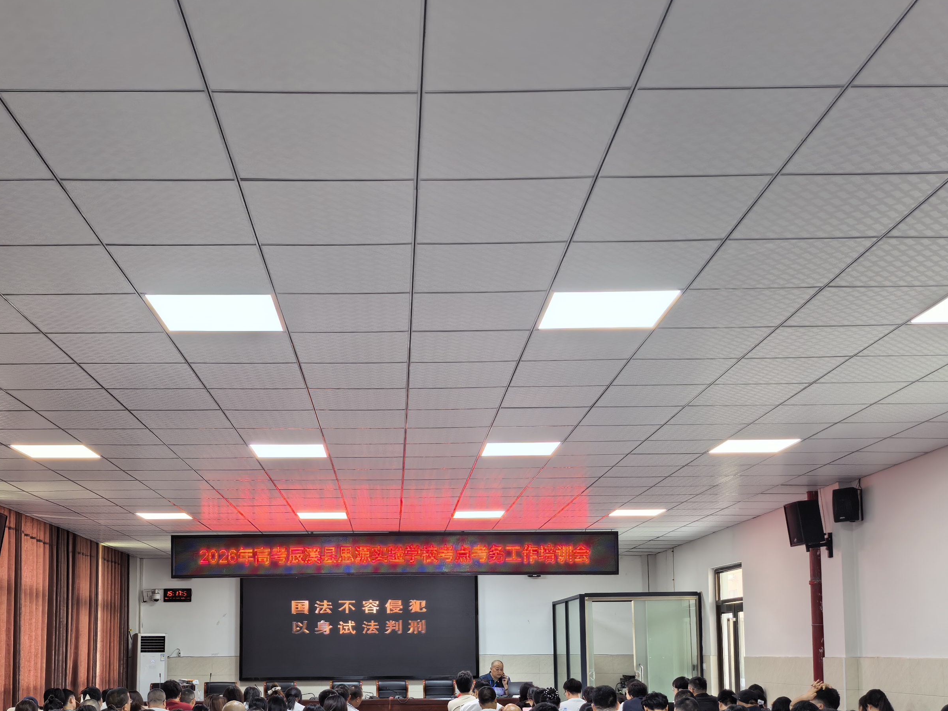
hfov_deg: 45.5
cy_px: 584
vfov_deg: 33.9
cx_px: 370
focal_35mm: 41
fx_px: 1123
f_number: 1.4
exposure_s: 1/150
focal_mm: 6.98
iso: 50
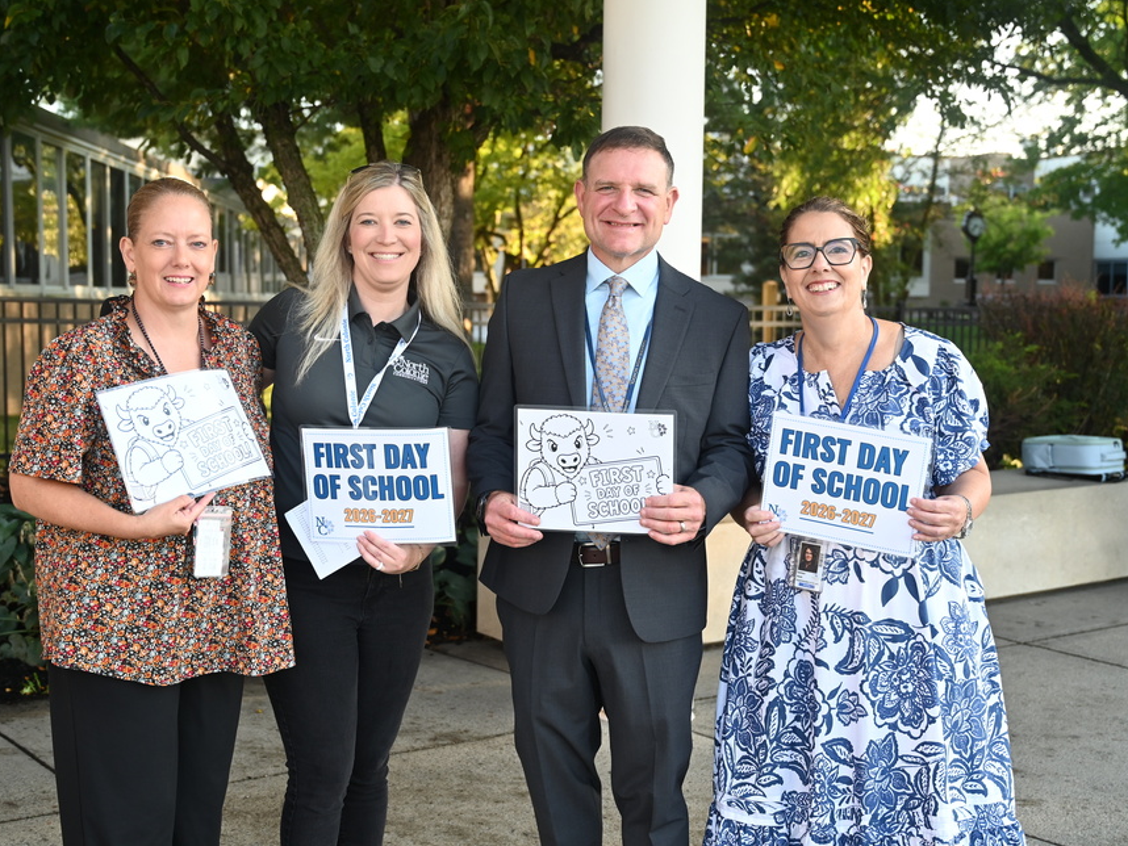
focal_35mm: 47
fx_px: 1532
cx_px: 498
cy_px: 442
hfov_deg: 40.4
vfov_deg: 30.9
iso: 400
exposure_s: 1/250
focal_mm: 41
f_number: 4
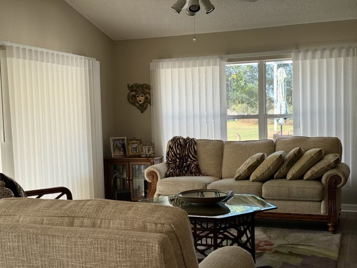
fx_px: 495
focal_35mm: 48
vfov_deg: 30.3
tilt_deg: -3.4
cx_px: 178
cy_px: 134
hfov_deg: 39.7
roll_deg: +1.5
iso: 50
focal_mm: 6.86
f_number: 1.78
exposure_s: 1/133
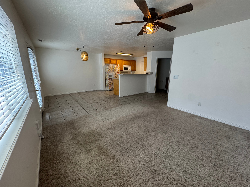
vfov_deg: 85.7
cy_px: 94
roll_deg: +0.1
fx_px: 101
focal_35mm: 14
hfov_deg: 102.1
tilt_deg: -13.9
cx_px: 125
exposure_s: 1/120
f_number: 2.2
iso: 160
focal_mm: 2.22
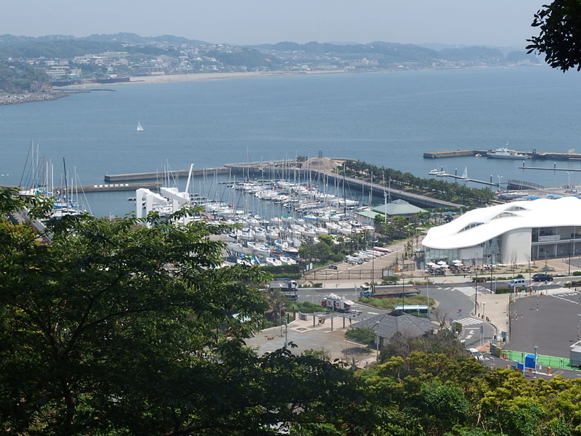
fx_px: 1125
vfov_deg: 21.9
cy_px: 218
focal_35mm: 67
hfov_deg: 29.0
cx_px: 290
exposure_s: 1/1000
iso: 100
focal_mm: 12.1
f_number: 5
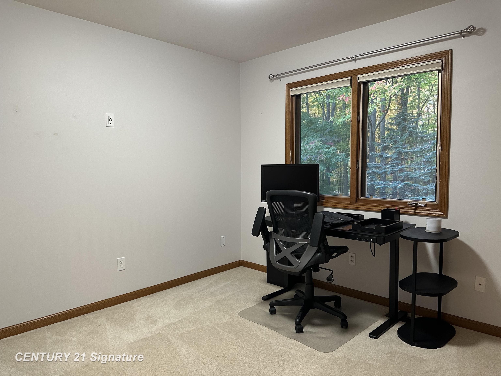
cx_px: 250
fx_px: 347
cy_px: 188
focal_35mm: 24
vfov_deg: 56.8
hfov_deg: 71.6
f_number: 1.78
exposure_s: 1/60
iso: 320
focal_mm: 6.86
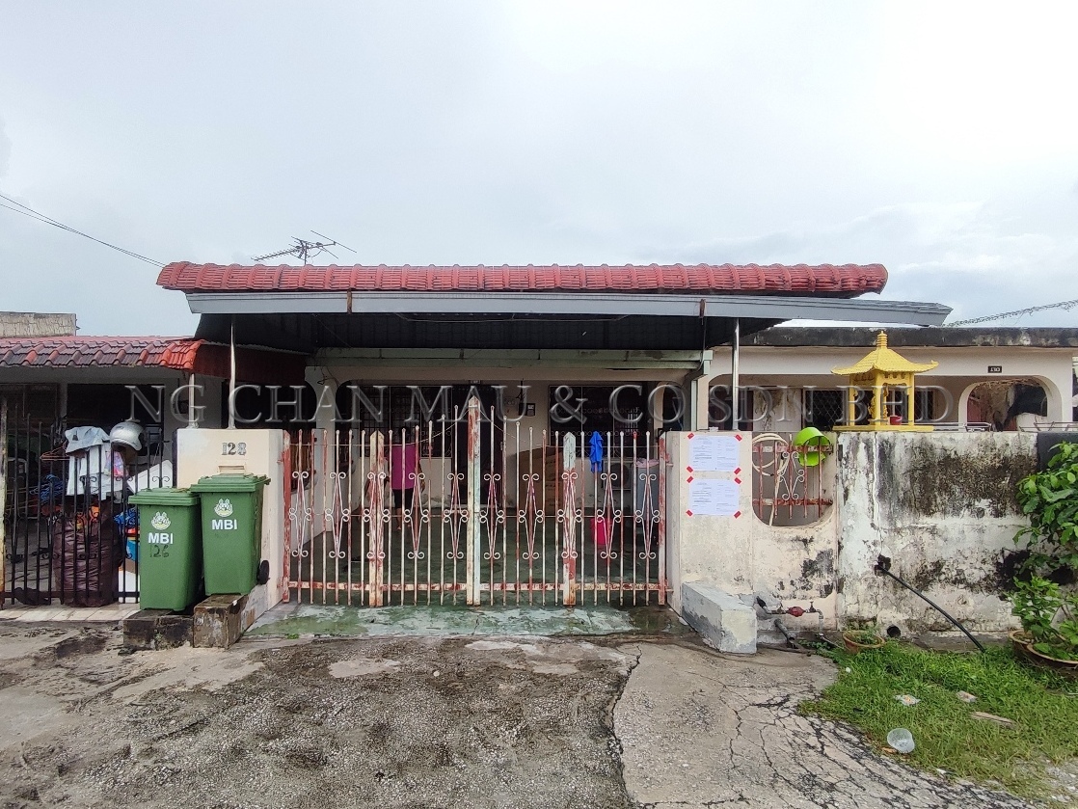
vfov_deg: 78.1
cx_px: 539
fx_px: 498
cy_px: 404
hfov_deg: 94.5
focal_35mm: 16
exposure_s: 1/162
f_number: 2.2
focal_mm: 1.65
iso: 50
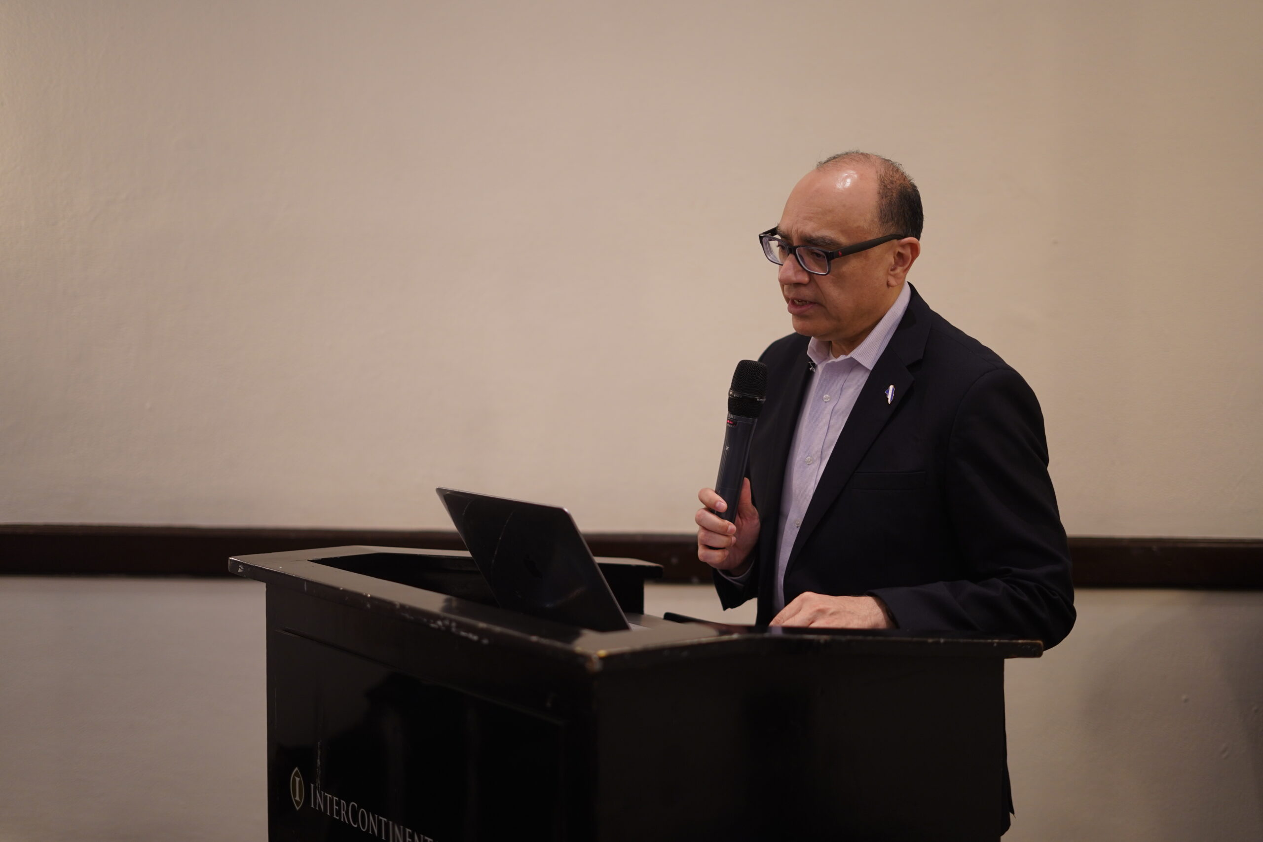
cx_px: 632
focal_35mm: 50
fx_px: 1754
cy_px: 421
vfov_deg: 27.0
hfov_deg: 39.6
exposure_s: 1/80
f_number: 1.8
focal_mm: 50
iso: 500
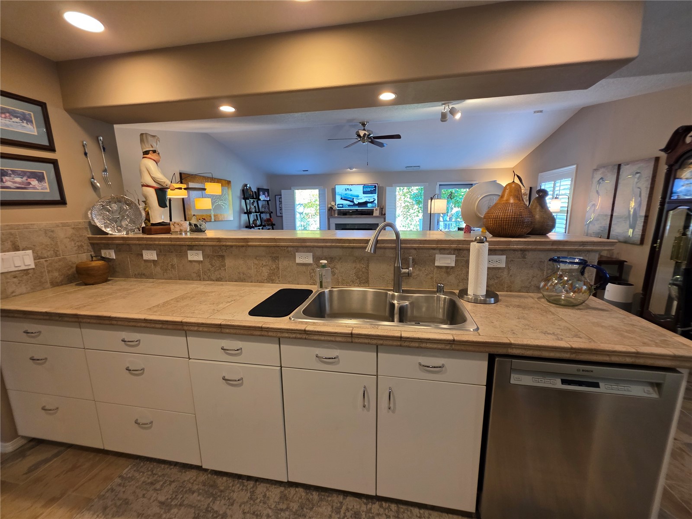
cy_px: 260
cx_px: 346
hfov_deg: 106.2
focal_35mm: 13
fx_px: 260
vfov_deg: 89.9
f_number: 1.9
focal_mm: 2.2
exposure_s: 1/60
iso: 160
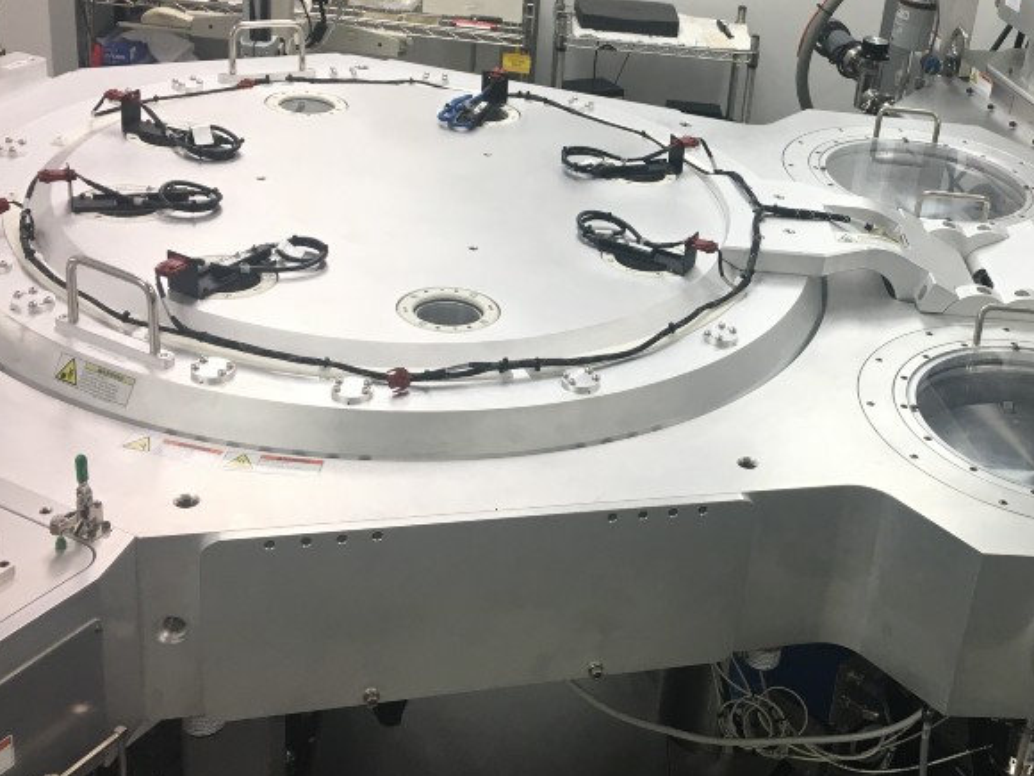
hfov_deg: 37.2
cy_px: 312
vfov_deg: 29.0
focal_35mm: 50
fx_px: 1494
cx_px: 786
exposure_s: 1/40
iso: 25
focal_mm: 4.15
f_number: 2.2
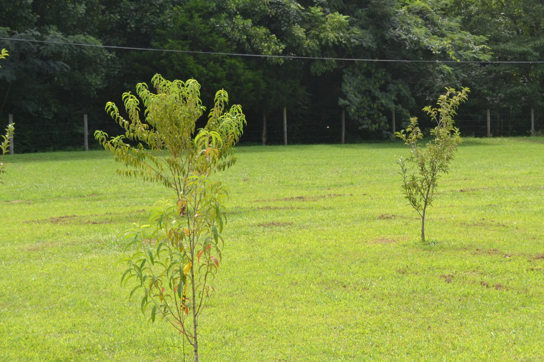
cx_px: 372
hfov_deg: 25.5
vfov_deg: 17.3
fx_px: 1194
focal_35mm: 79
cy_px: 189
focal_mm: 28
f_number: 5
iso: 100
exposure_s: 1/200
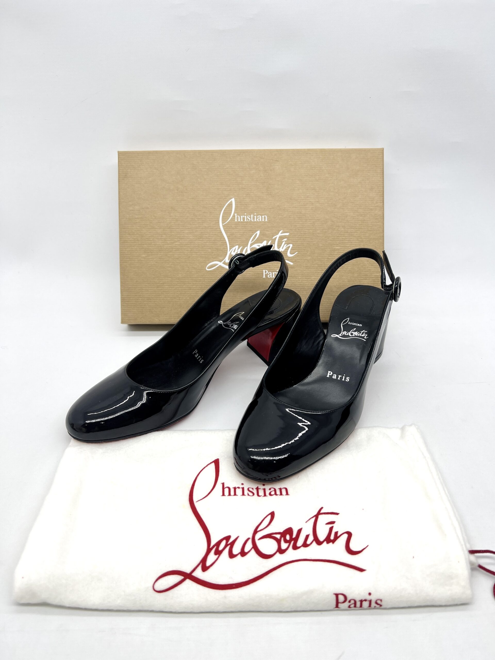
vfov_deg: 67.3
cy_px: 330
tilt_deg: -33.1
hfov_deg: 53.1
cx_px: 248
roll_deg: +1.5
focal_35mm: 26
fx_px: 496
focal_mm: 5.7
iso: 40
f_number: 1.5
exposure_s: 1/176
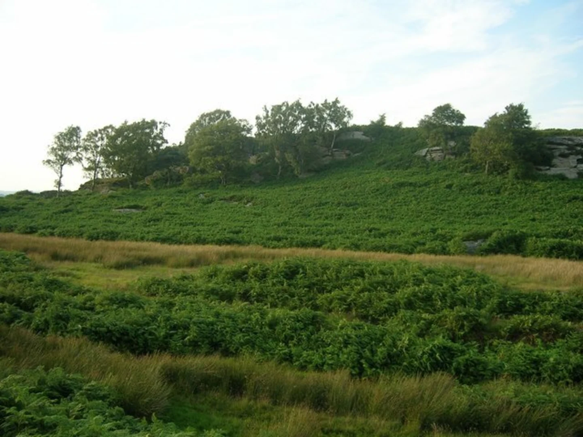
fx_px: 589
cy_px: 218
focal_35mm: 35
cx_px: 292
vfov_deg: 40.7
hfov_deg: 52.6
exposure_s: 1/225
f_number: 2.8
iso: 50
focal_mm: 5.4
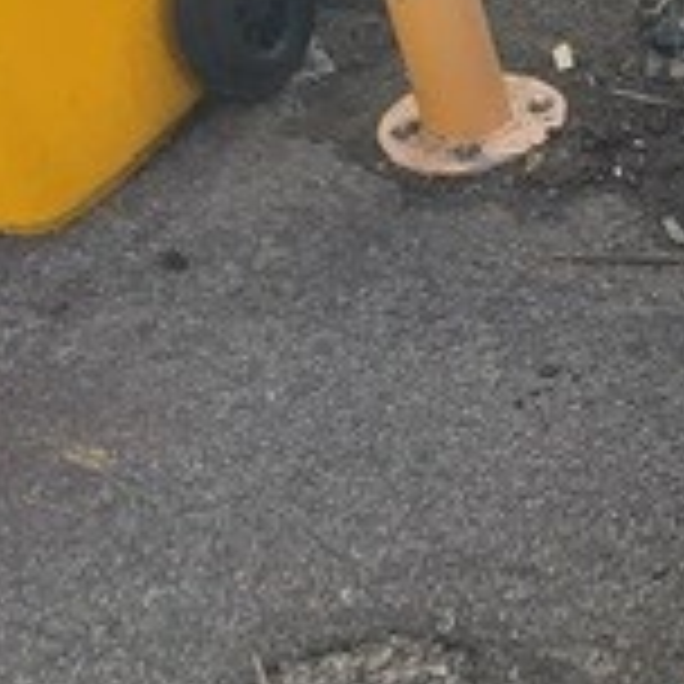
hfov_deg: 13.6
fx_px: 2414
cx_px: 1386
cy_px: 522
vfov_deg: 16.0
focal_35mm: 108
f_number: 1.8
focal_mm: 3
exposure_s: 1/804
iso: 16
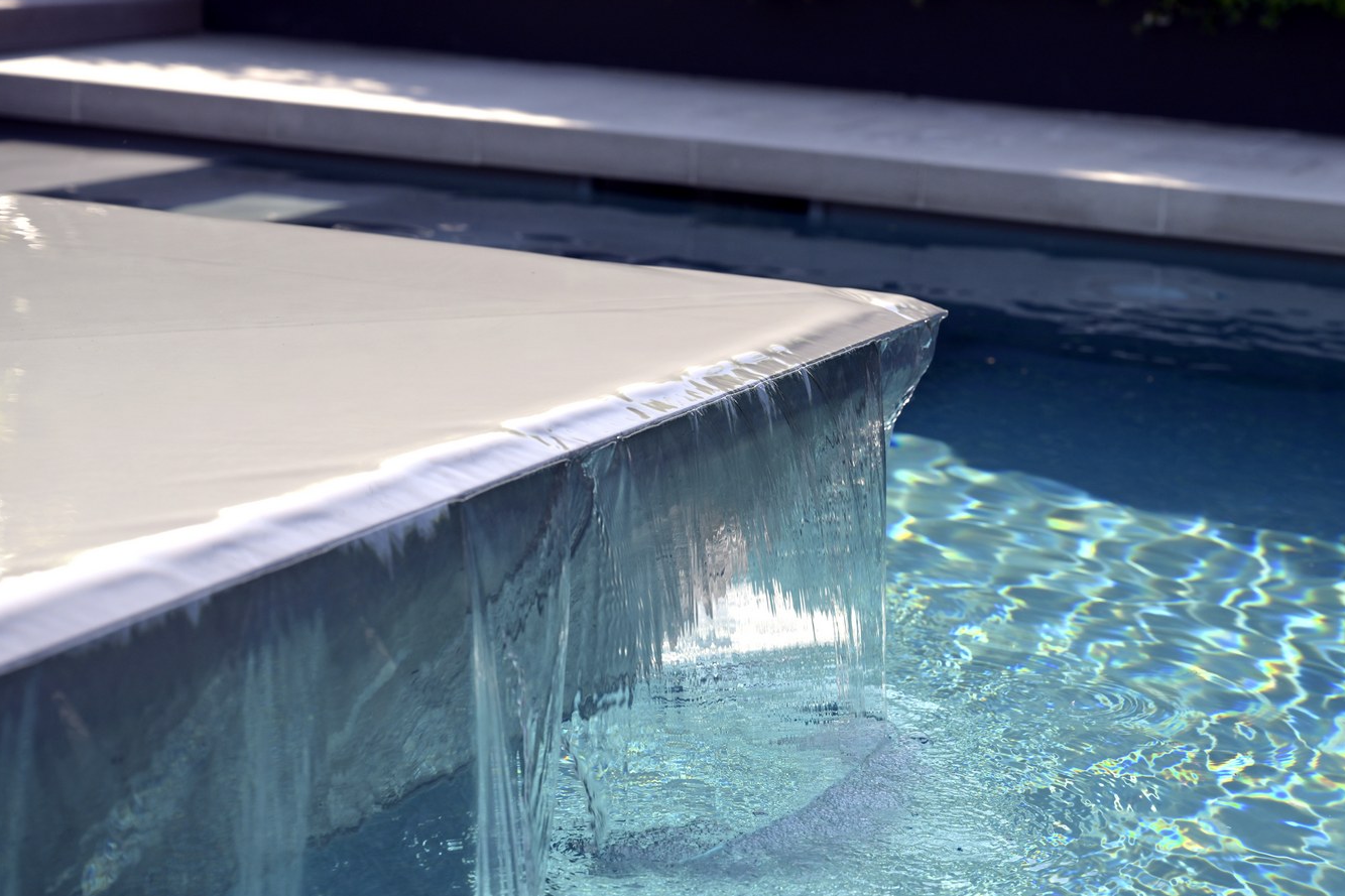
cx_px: 762
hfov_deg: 23.9
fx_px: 3175
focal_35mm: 85
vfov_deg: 16.1
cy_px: 520
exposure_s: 1/400
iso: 100
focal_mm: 70
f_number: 5.6
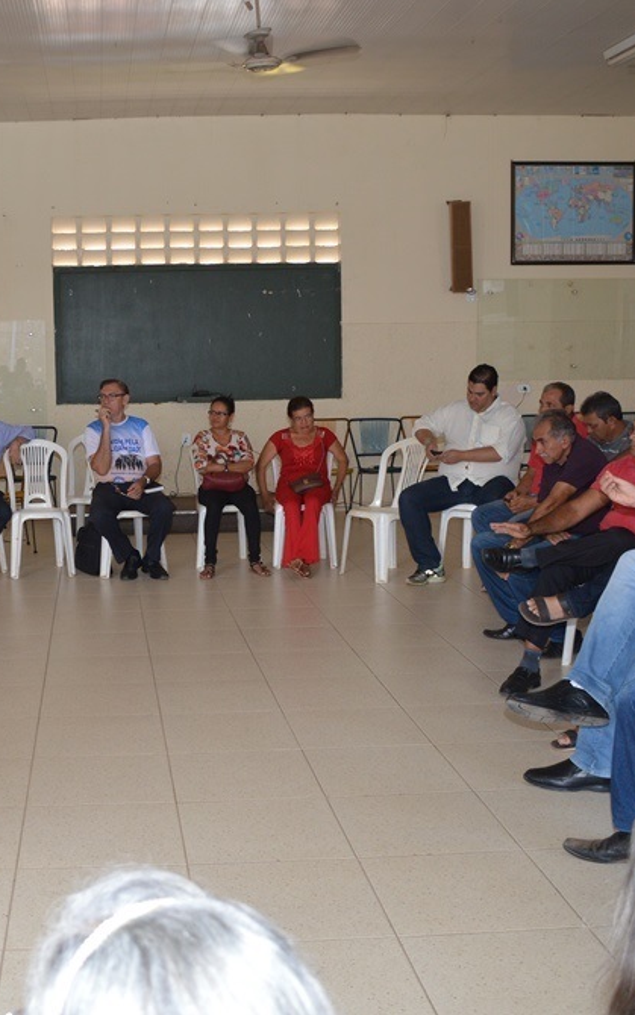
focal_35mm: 42
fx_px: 1162
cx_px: 124
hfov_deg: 29.8
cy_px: 504
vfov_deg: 47.2
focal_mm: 18
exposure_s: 1/80
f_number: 4.5
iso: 400
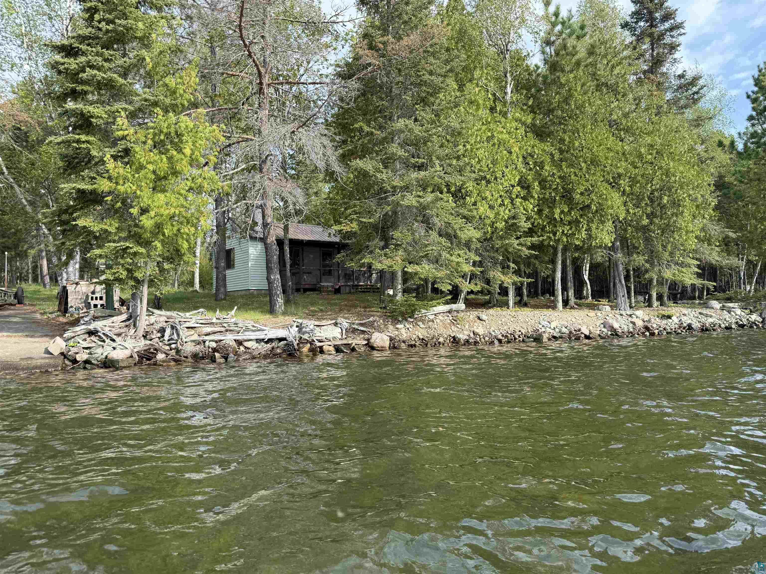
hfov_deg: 71.6
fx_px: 531
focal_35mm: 24
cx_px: 383
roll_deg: +1.4
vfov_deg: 56.8
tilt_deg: +2.9
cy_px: 287
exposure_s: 1/1689
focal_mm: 6.76
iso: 80
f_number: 1.78
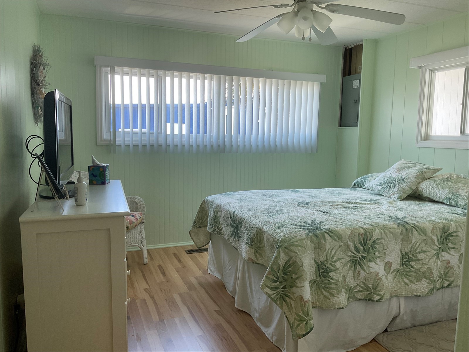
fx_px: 393
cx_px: 234
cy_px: 176
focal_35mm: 29
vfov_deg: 48.2
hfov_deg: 61.7
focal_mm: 3
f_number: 1.8
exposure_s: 1/60
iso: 40
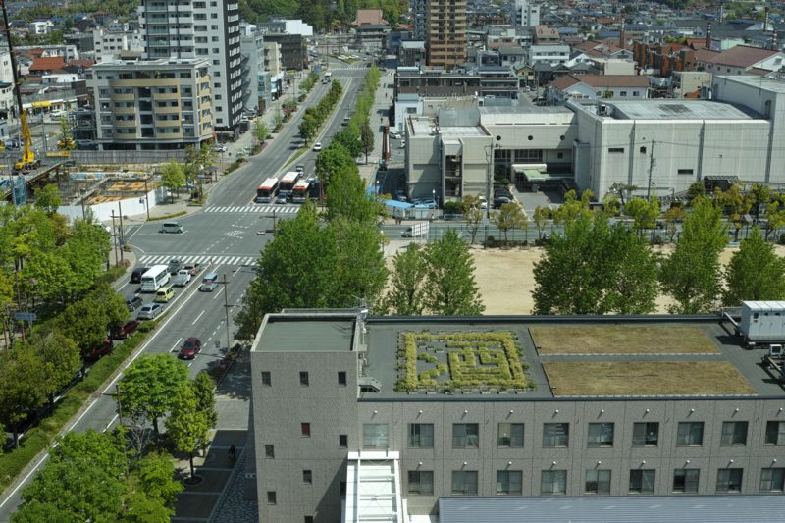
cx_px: 392
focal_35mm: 45
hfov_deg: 43.6
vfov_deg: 29.9
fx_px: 981
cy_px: 262
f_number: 7.1
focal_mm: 30
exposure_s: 1/320
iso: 100
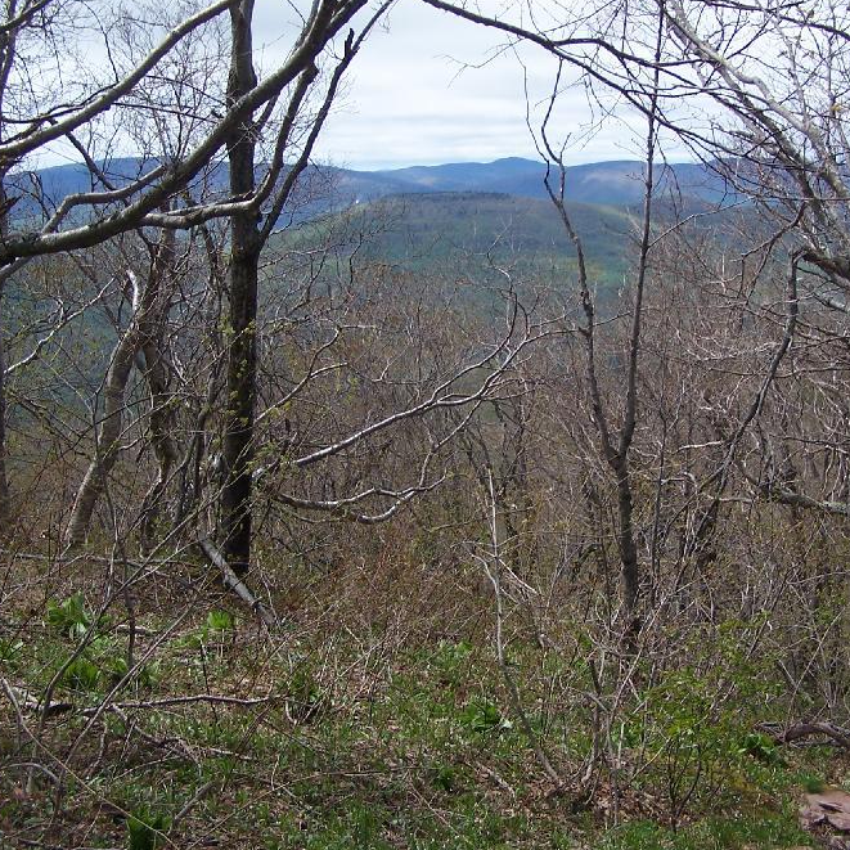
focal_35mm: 52
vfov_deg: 32.8
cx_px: 495
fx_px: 1445
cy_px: 378
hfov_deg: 32.7
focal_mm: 6.3
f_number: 2.8
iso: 80
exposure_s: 1/1000
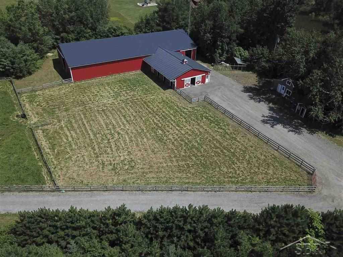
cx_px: 172
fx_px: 258
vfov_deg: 53.1
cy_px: 128
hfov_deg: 67.3
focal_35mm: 26
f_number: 2.2
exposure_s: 1/2000
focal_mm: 4.73
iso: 100
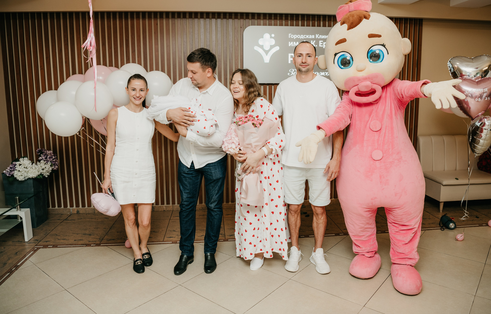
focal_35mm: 26
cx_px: 248
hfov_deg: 69.9
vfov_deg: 48.2
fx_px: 351
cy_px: 144
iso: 200
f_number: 4
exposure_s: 1/160
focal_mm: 24
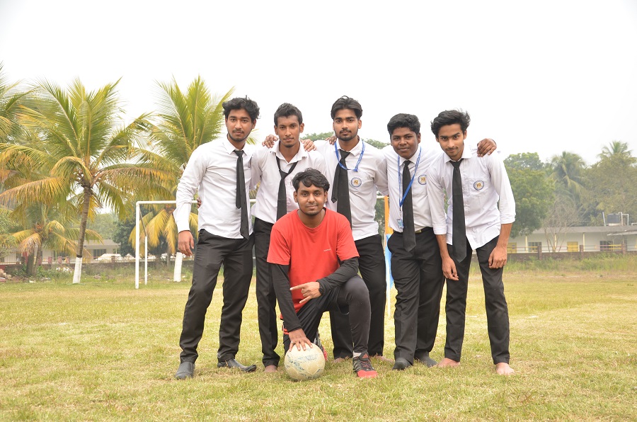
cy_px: 211
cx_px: 318
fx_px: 795
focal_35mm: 45
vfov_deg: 29.7
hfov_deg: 43.7
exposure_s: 1/100
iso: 160
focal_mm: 30
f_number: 6.3
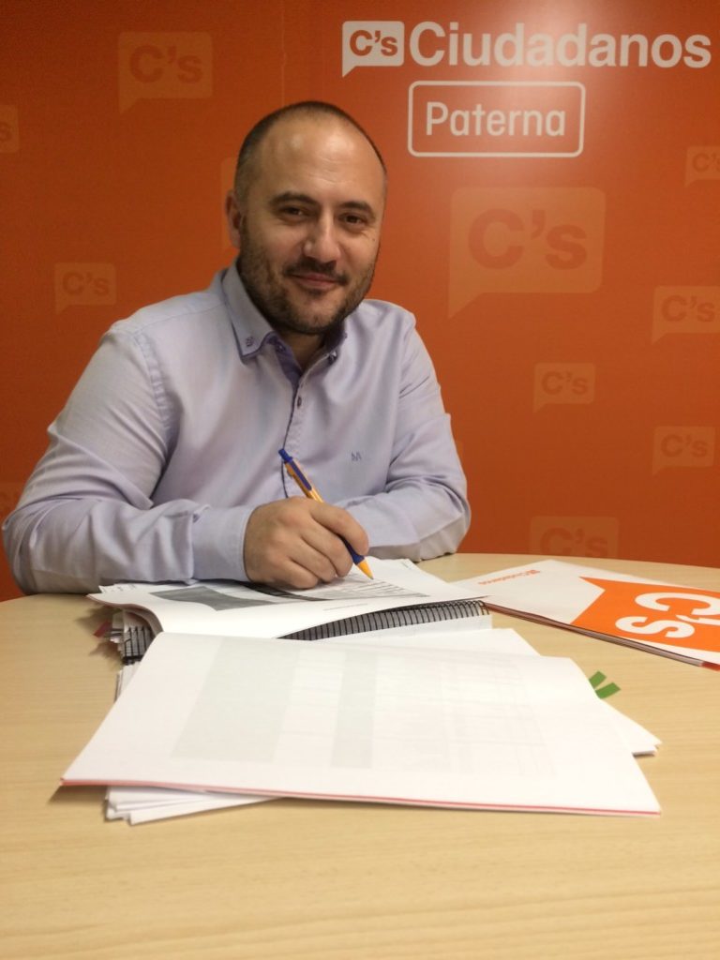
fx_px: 804
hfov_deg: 48.2
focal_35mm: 29
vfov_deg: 61.7
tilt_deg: -6.8
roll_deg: +0.3
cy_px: 480
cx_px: 360
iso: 160
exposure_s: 1/33
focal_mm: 4.15
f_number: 2.2
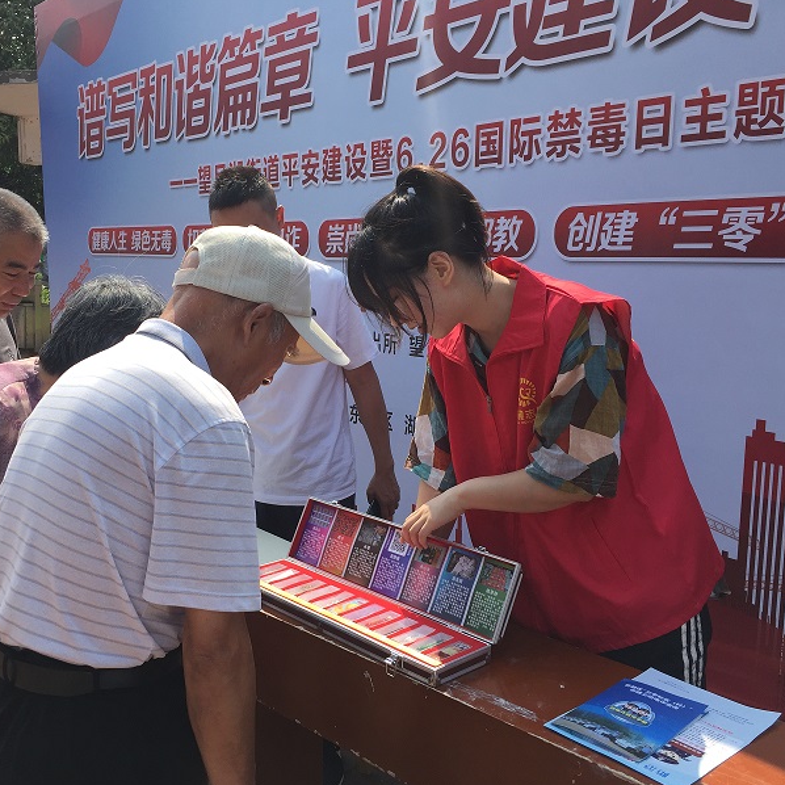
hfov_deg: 46.8
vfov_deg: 47.2
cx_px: 295
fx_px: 898
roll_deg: -2.1
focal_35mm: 35
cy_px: 394
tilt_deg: -7.2
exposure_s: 1/1014
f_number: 2.2
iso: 32
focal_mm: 4.15
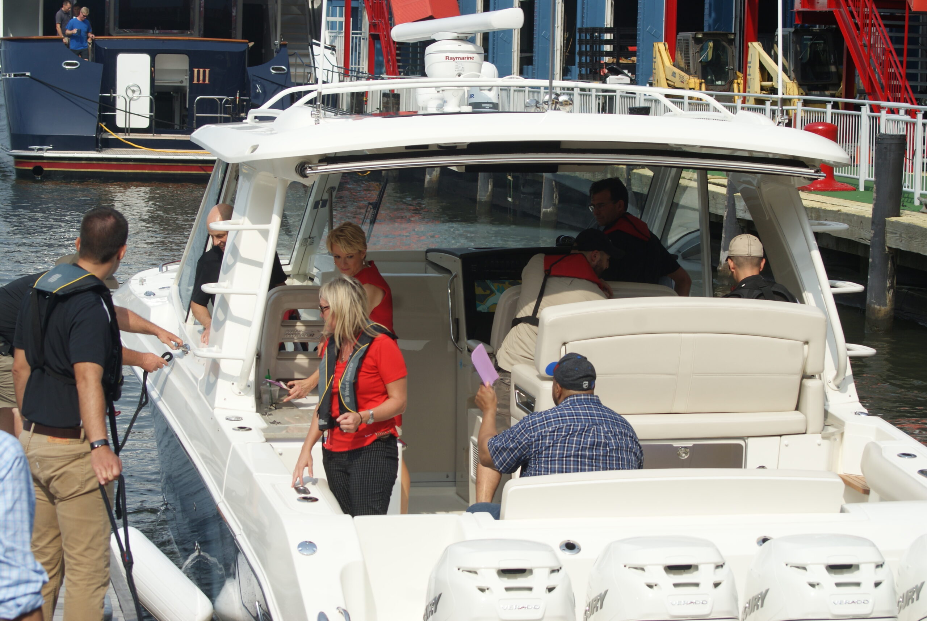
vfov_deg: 12.2
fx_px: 2900
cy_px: 310
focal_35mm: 112
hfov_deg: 18.2
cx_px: 464
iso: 100
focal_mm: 75
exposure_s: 1/160
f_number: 9
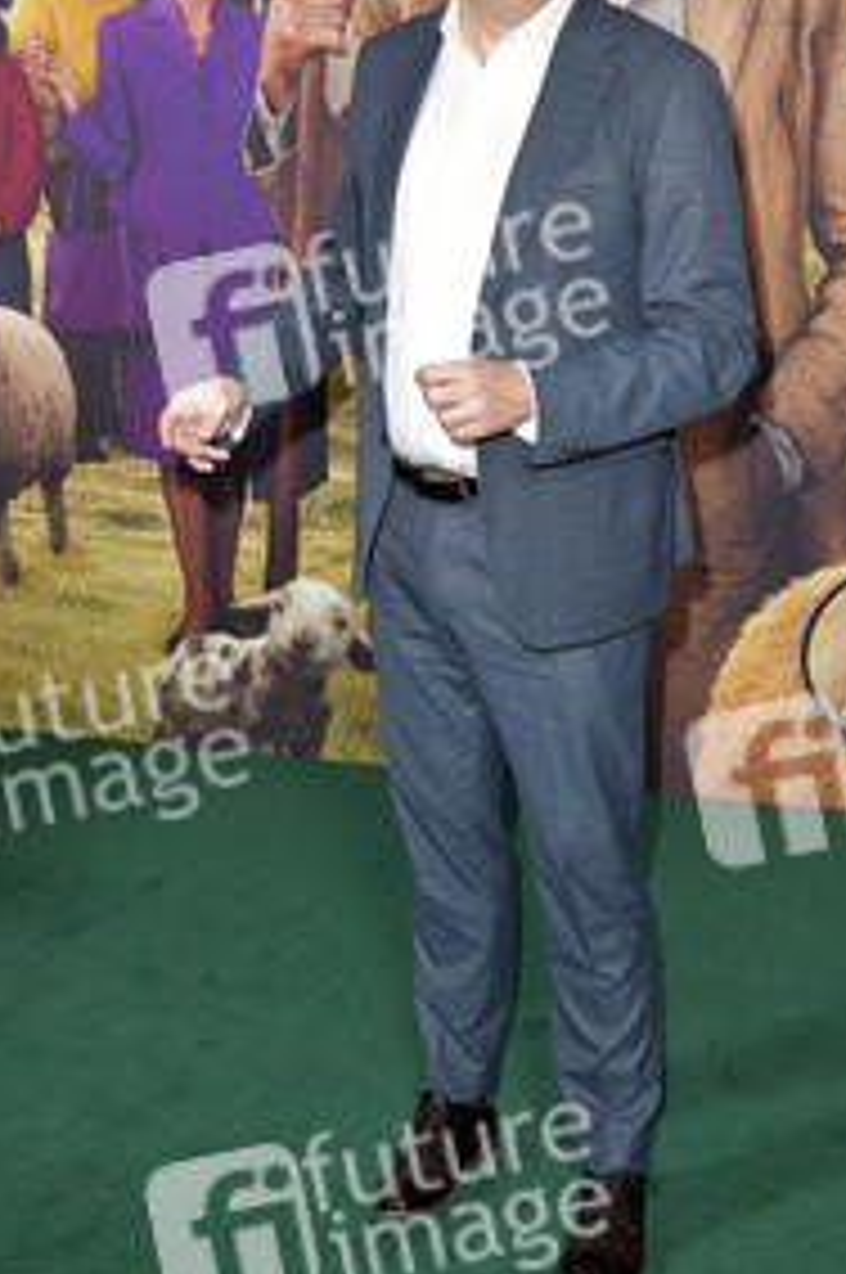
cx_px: 508
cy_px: 536
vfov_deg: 41.0
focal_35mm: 48
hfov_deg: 27.9
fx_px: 1696
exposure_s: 1/200
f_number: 5.6
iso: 1600
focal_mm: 34
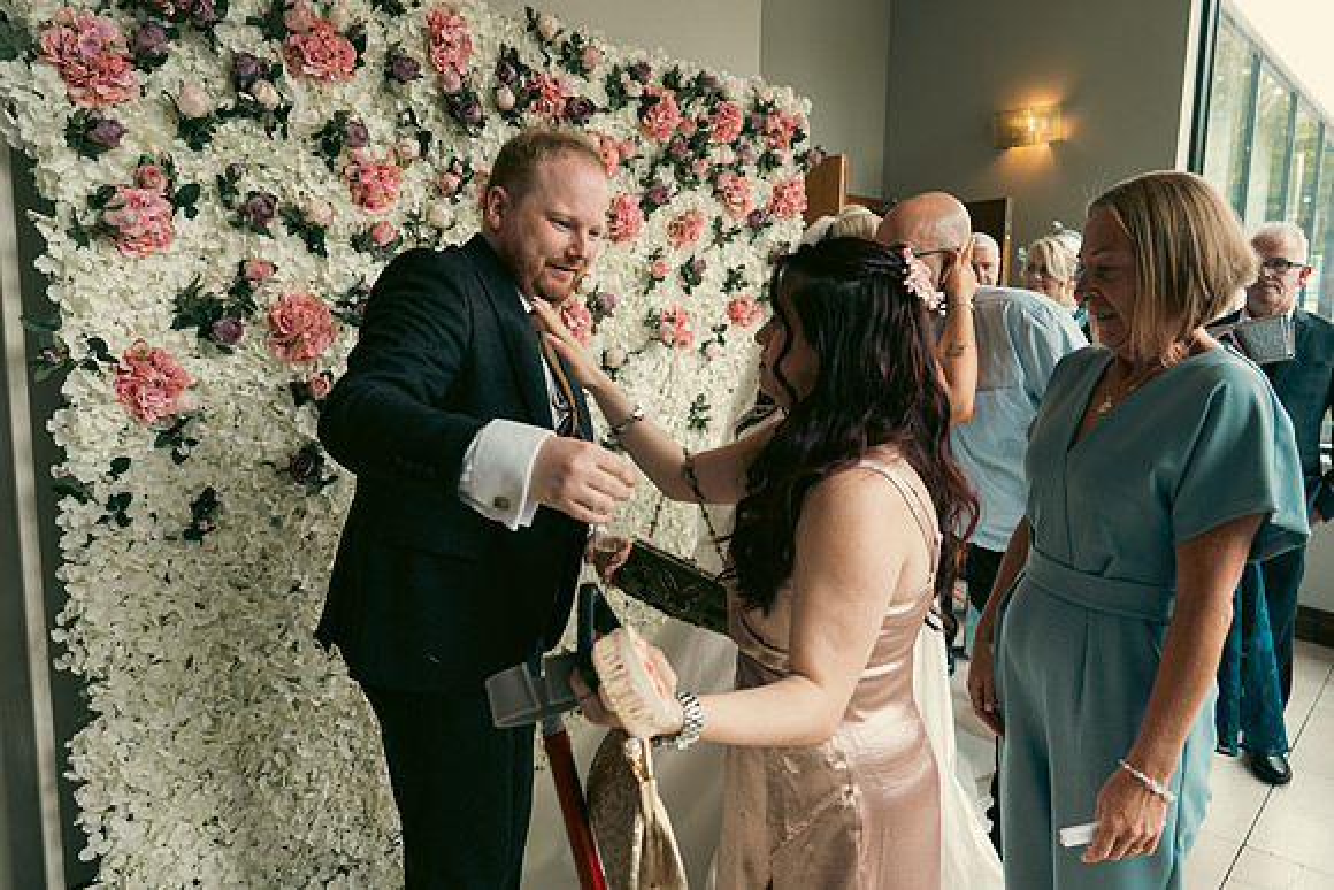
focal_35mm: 24
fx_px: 889
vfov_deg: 53.2
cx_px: 667
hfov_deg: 73.7
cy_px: 445
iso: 400
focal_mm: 24
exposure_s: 1/160
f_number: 3.5
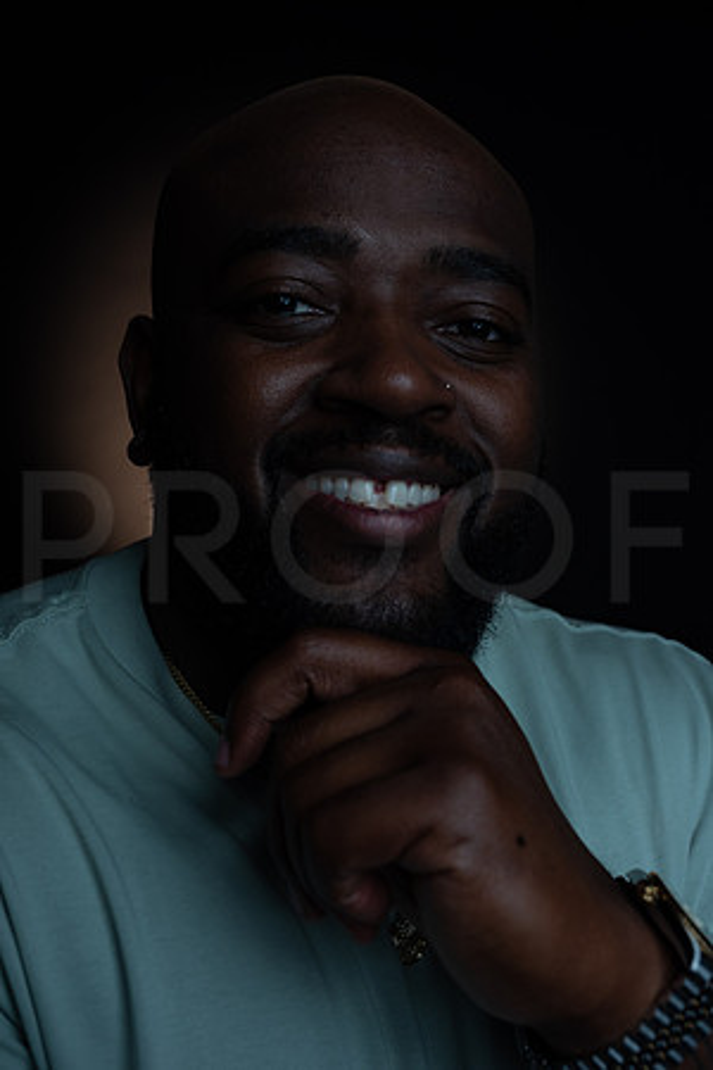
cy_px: 535
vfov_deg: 54.4
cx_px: 356
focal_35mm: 35
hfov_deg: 37.9
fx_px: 1040
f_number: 6.3
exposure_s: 1/200
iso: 500
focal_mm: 35
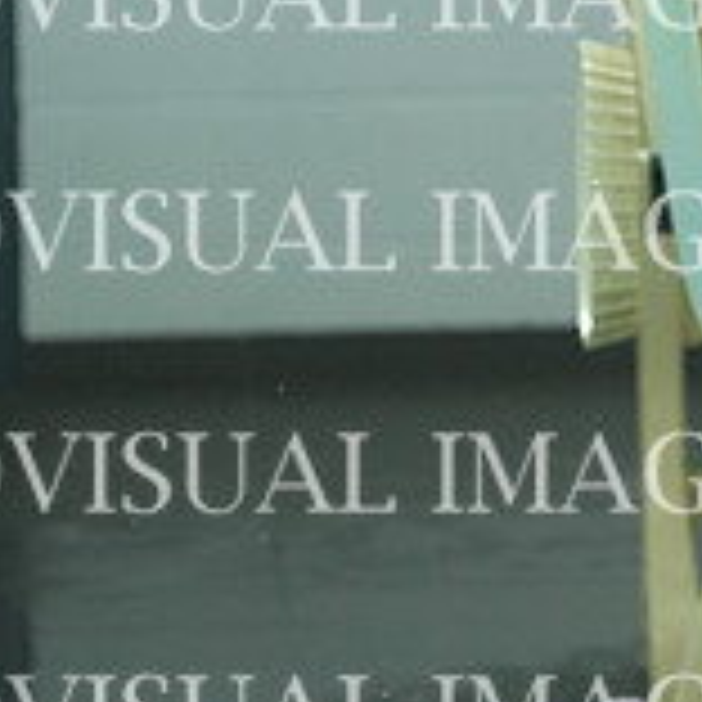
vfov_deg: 1.4
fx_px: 28932
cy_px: -374
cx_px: 785
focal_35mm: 1261
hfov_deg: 1.4
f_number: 4
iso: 4000
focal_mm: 400
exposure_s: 1/1600
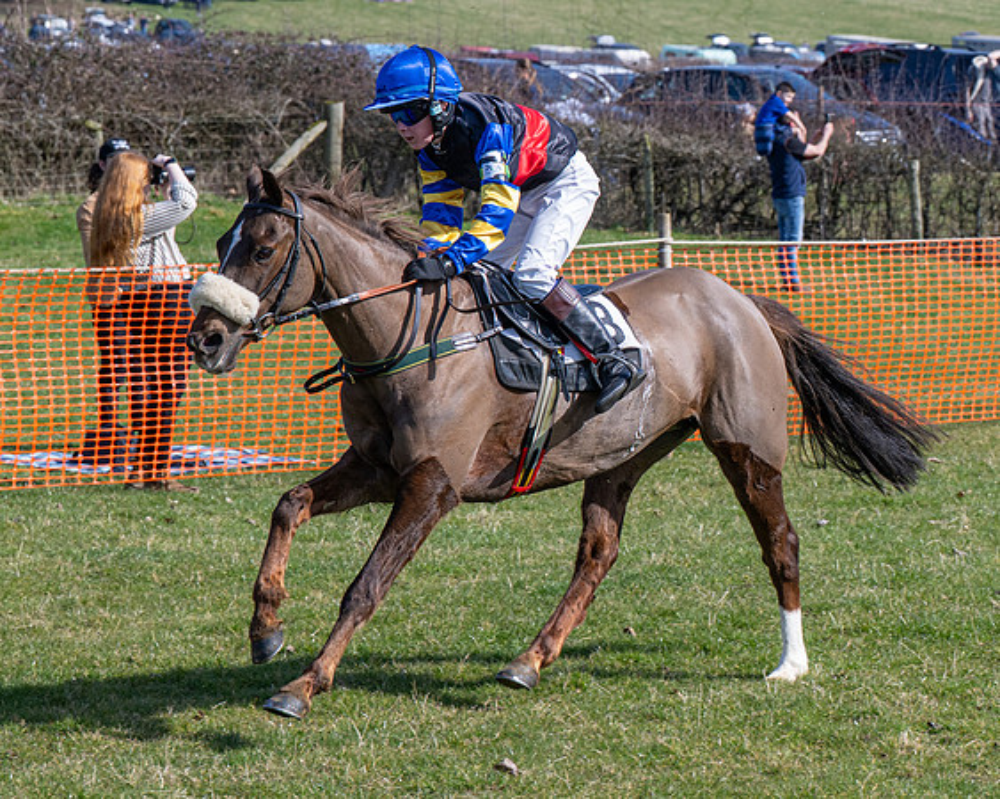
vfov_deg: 10.4
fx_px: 4398
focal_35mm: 149
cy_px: 341
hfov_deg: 13.0
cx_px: 544
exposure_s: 1/1250
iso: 200
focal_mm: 70
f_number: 5
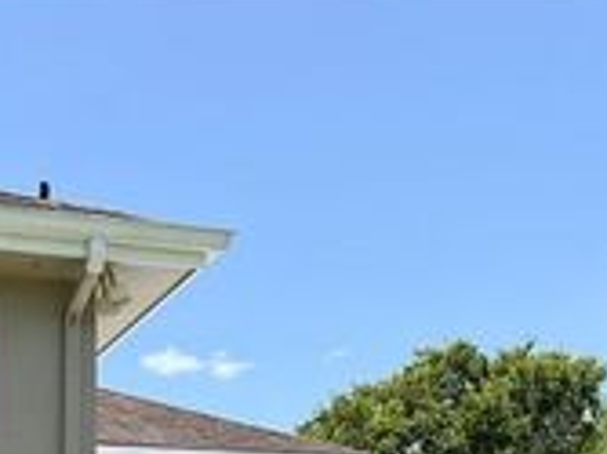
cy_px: 659
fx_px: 1367
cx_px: 58
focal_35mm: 78
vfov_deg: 17.2
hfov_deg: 24.3
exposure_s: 1/2208
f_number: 1.5
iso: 50
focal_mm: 5.7
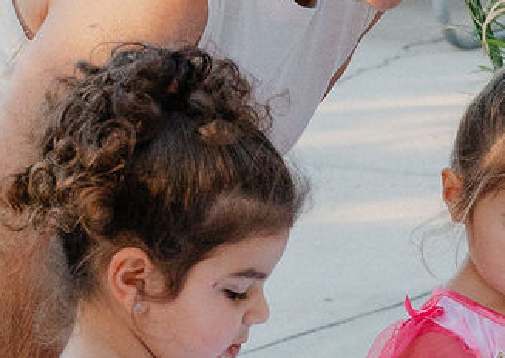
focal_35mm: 268
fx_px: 3835
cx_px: 541
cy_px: 164
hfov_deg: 7.5
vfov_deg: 5.3
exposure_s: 1/800
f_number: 5
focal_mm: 41
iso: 1250
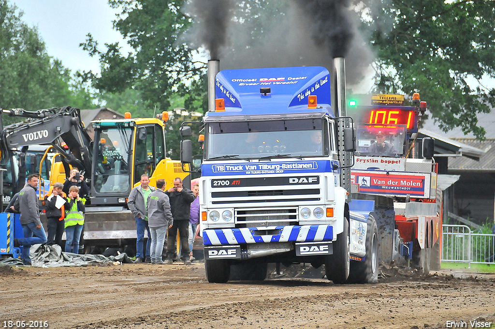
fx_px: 5150
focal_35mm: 375
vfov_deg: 3.7
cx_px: 248
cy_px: 164
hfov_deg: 5.5
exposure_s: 1/160
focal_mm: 250
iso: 1000
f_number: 5.6
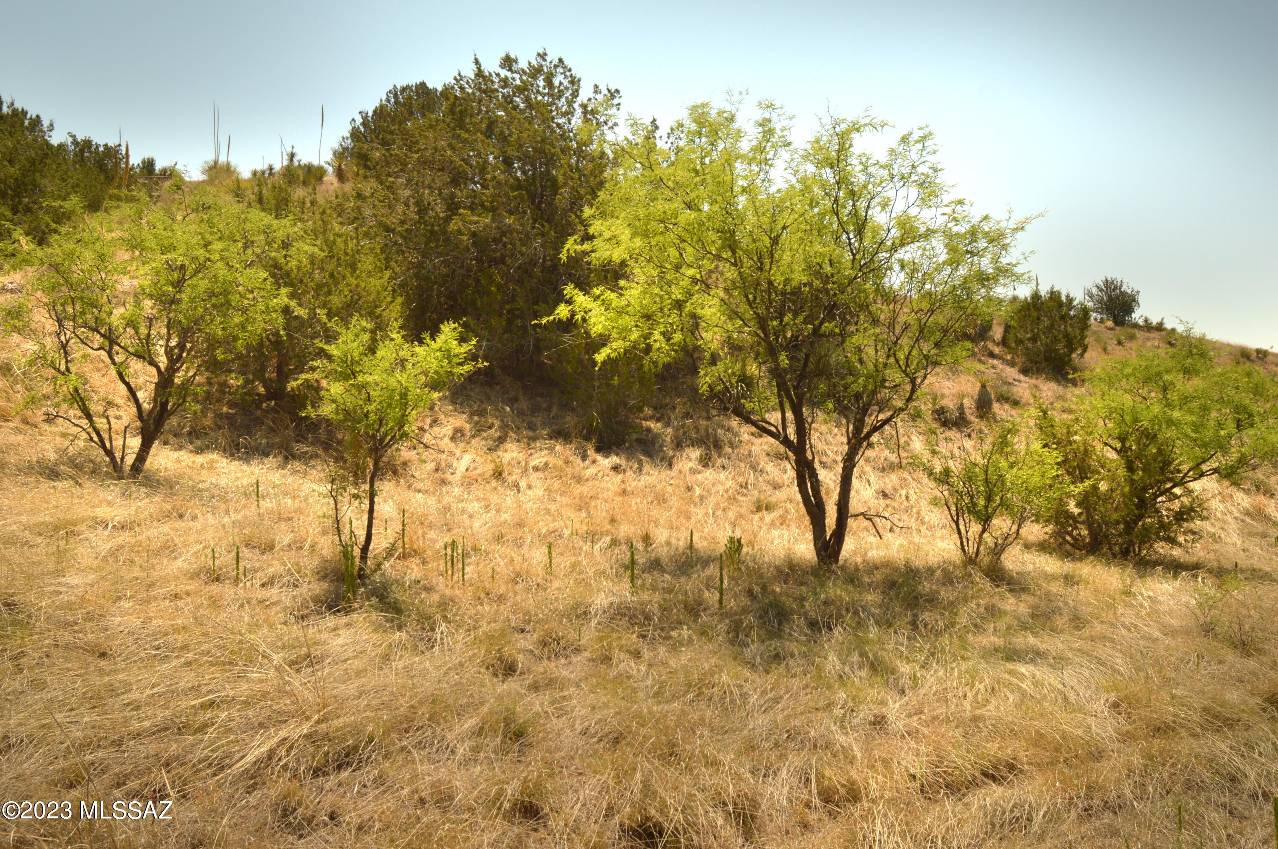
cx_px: 639
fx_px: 958
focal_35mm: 27
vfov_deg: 47.8
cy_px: 424
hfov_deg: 67.4
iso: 100
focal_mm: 18
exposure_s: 1/320
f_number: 10
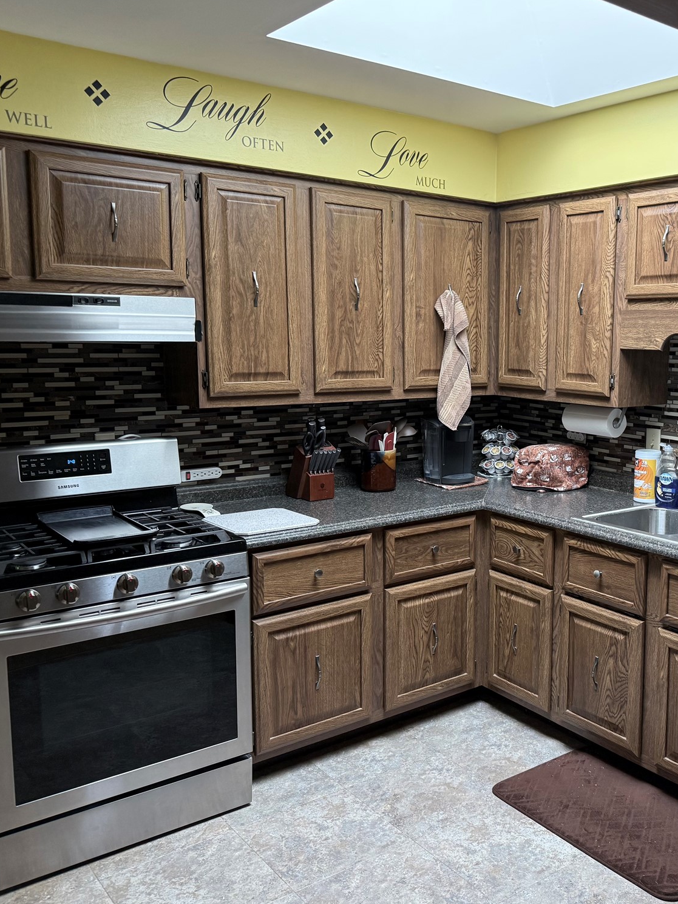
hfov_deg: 41.6
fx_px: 862
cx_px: 511
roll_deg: -1.3
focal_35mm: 33
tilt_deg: -7.3
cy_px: 453
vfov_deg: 55.3
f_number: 1.78
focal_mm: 6.76
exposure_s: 1/120
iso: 250
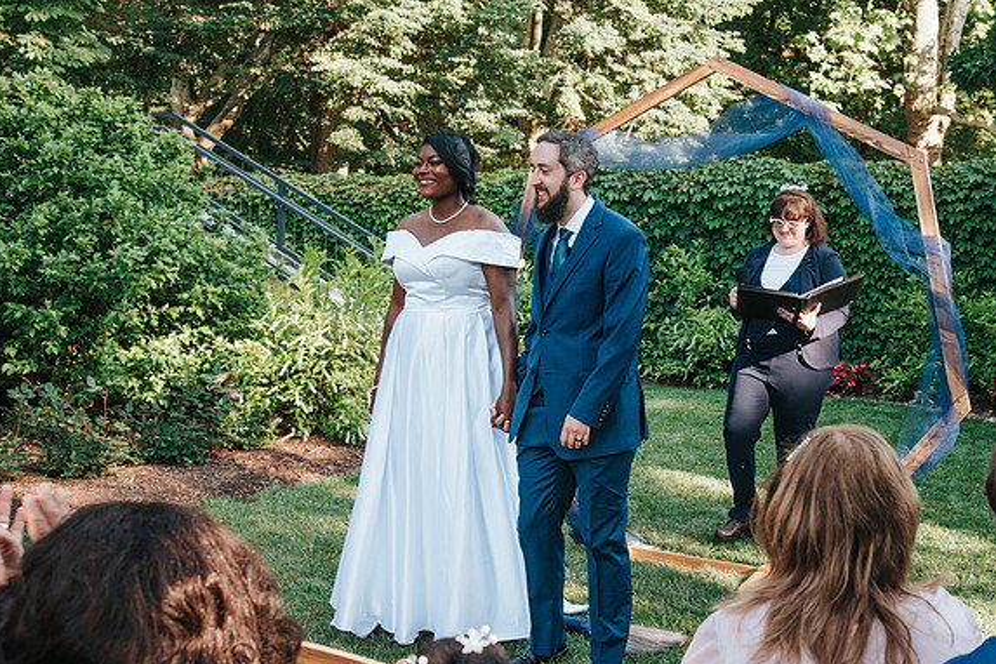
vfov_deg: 24.6
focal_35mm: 55
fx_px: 1522
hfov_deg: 36.2
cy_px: 298
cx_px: 552
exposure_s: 1/160
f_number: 6.3
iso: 400
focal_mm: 48
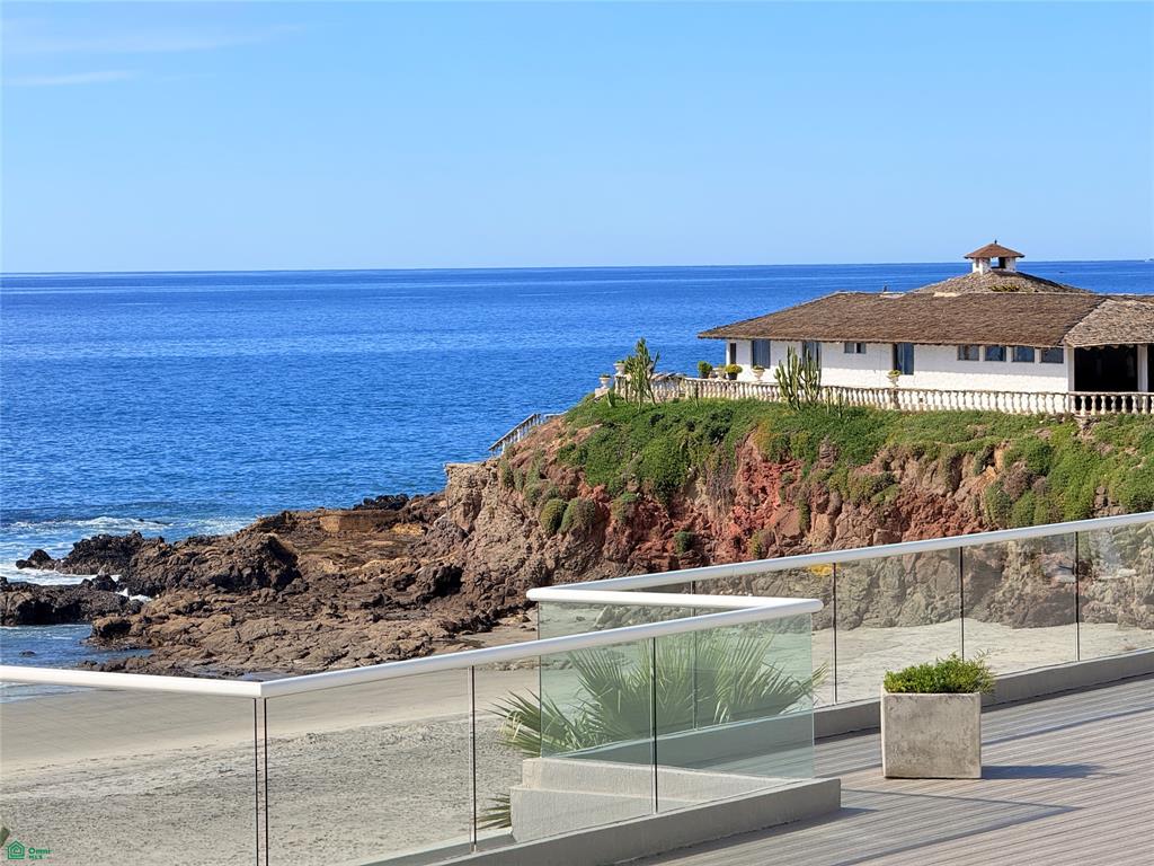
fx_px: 4000
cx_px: 577
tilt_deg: -1.6
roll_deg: +0.2
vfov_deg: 12.3
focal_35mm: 120
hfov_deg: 16.4
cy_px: 433
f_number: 2.8
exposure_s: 1/2525
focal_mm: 15.66
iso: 64
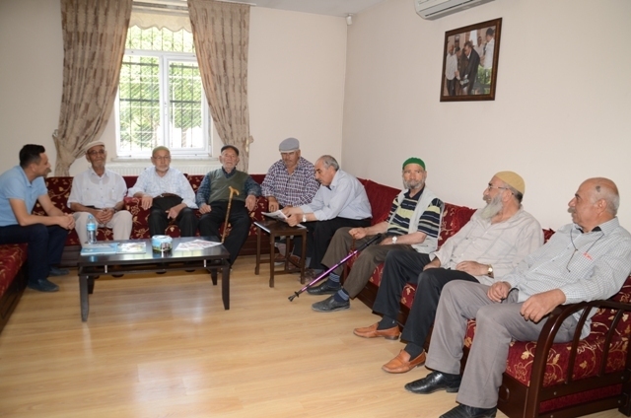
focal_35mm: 27
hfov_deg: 67.5
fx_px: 472
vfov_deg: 47.7
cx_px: 316
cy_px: 209
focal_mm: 18
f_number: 5
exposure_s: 1/60
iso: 250
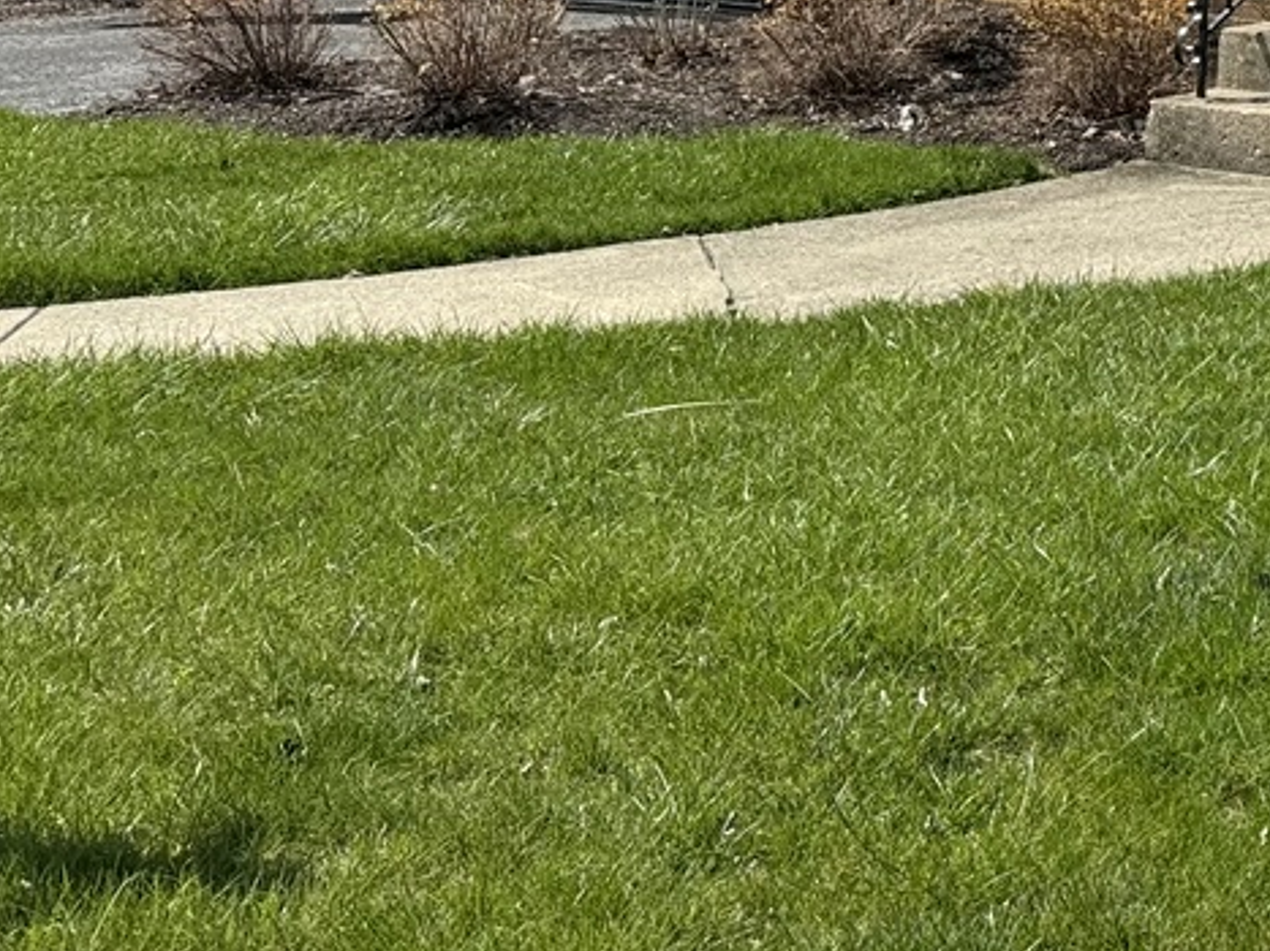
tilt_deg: -3.2
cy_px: -226
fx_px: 2714
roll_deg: -0.6
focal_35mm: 74
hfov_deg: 21.7
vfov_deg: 18.7
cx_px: 1939
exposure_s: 1/4049
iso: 80
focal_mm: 6.76
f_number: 1.78
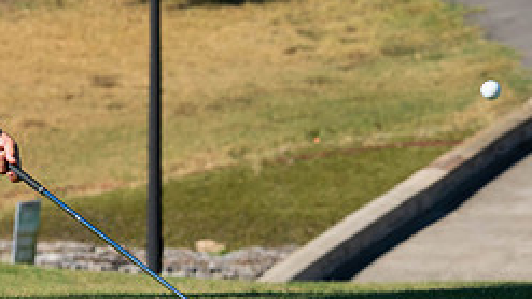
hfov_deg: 2.6
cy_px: 152
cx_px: 123
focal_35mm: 843
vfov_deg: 1.4
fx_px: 11893
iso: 1250
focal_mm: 164
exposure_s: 1/2000
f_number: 9
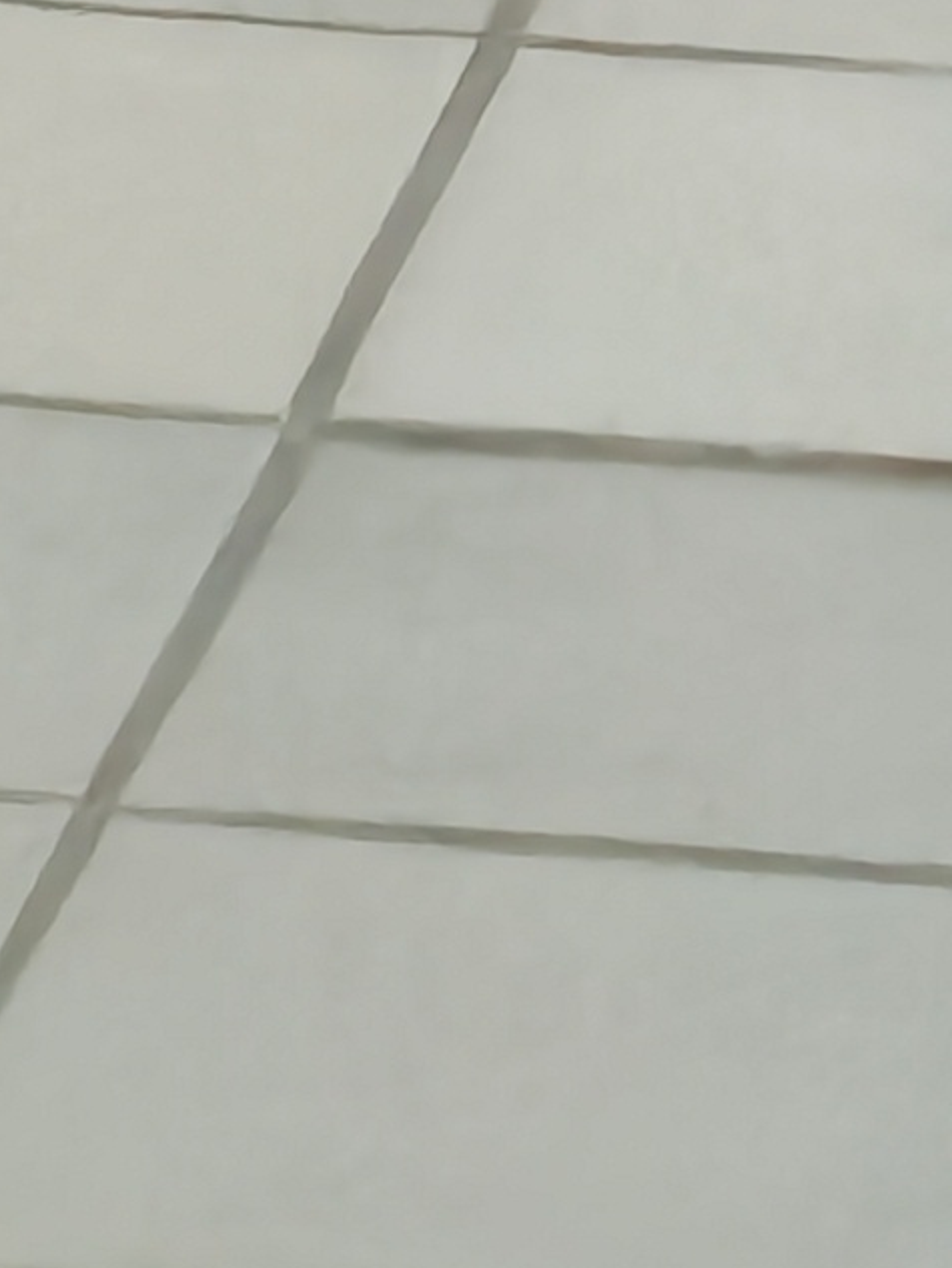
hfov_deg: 2.1
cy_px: -2115
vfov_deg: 2.8
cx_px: 1176
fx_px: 25623
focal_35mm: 699
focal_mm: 6.12
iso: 800
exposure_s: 1/50
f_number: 1.9
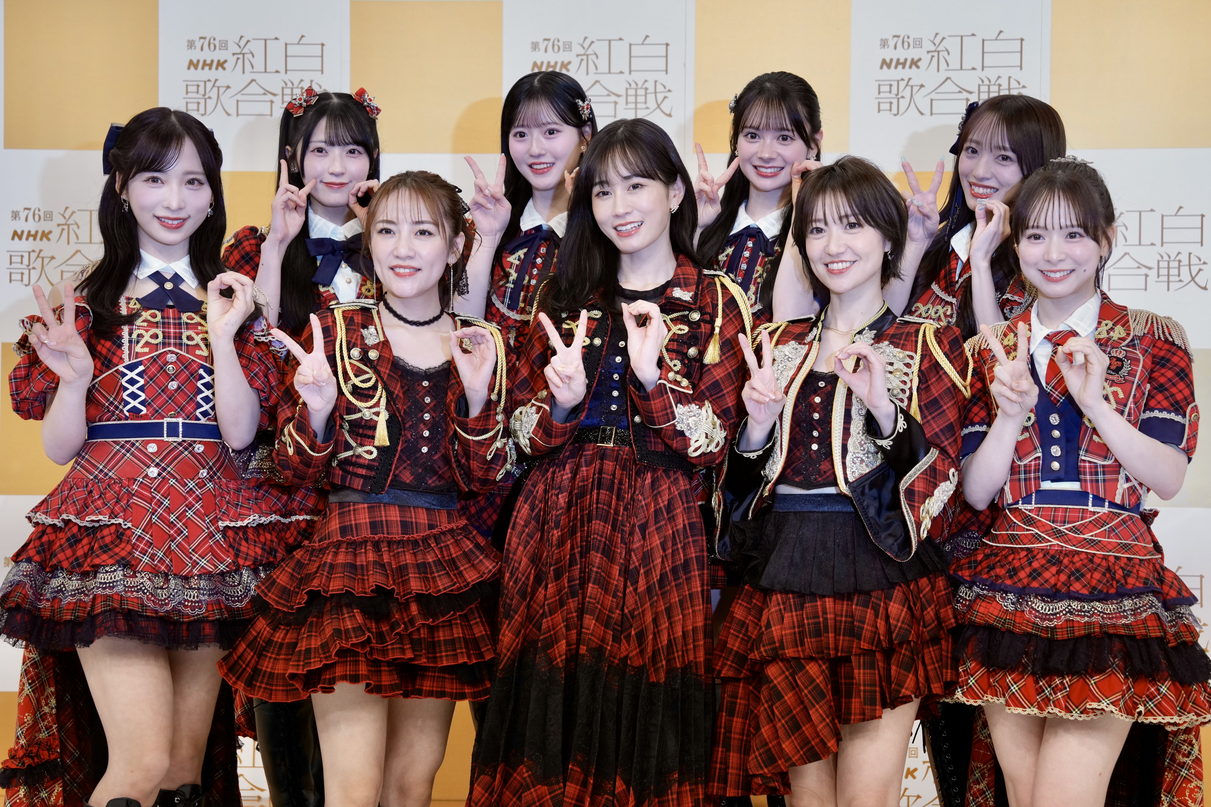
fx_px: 2220
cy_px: 404
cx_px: 606
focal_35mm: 66
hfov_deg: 30.5
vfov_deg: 20.6
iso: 1000
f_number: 5.6
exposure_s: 1/200
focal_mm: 66
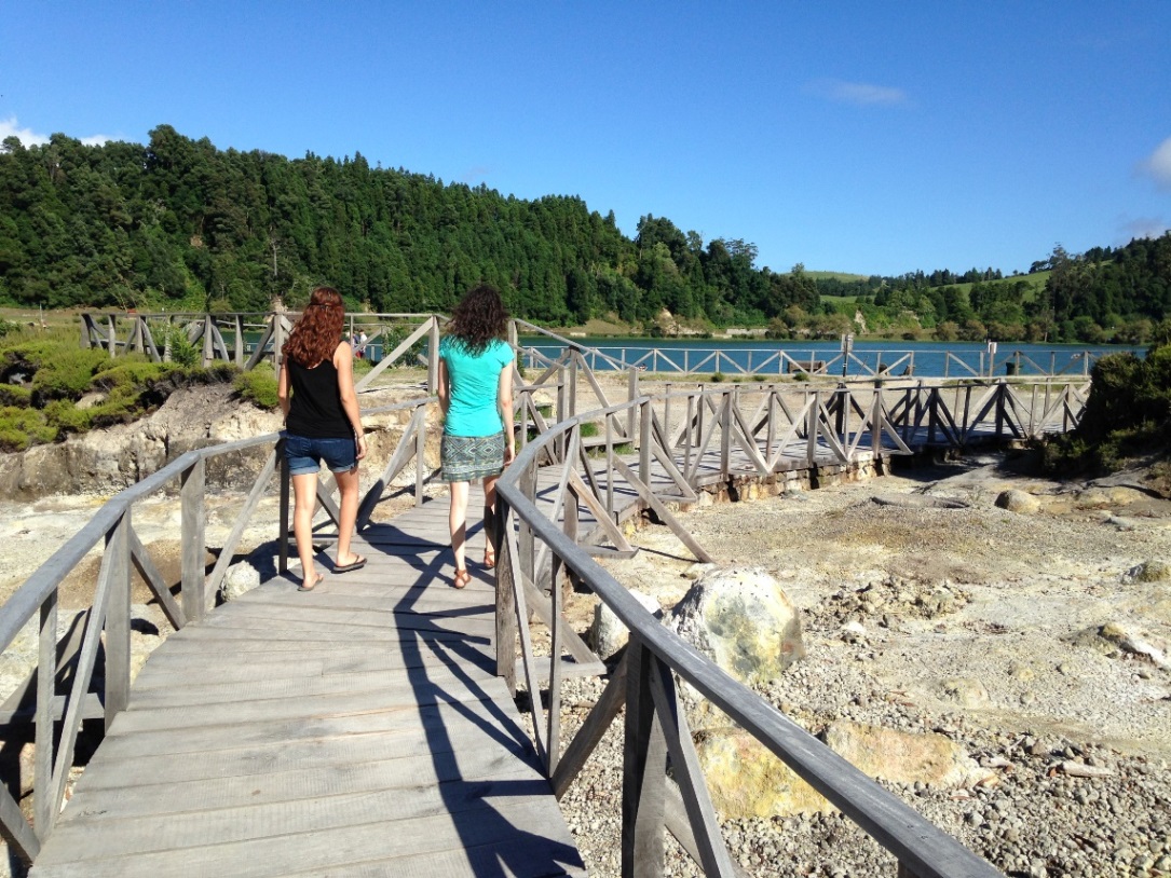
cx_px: 586
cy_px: 439
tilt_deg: -4.4
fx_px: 1116
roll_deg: -1.4
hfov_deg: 55.3
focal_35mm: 33
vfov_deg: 43.0
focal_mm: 4.12
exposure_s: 1/1642
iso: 50
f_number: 2.4
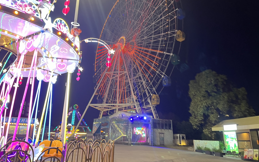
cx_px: 129
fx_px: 198
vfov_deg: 44.4
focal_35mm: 28
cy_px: 68
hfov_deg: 66.5
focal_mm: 5.1
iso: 400
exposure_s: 1/33
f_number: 1.6
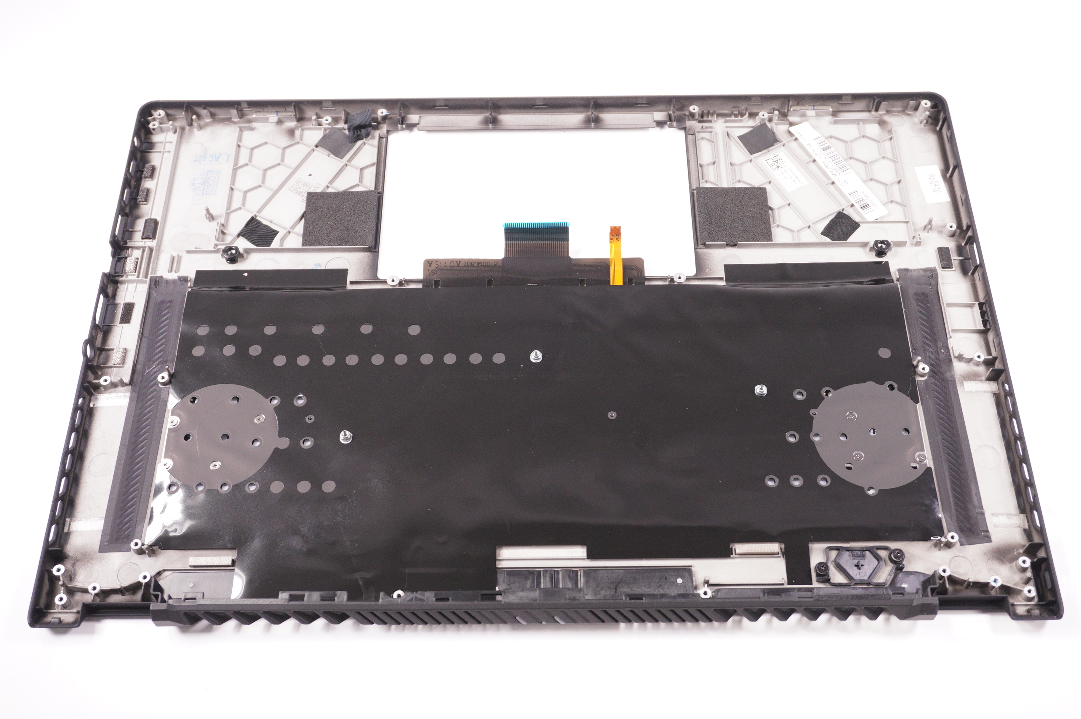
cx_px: 546
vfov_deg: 32.2
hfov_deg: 46.9
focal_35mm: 42
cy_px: 360
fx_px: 1245
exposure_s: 1/250
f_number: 5.6
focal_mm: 27
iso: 800
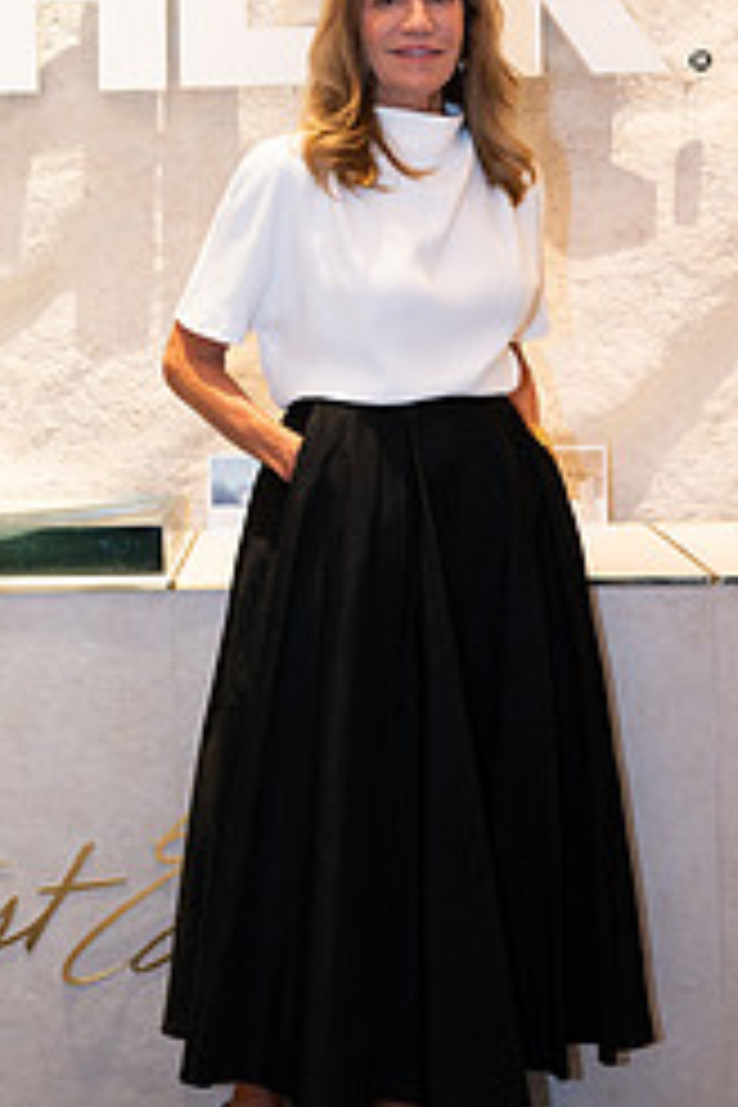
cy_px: 360
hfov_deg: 21.0
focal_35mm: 64
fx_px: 1968
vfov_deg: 31.2
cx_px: 160
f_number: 5
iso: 1600
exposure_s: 1/200
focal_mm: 35
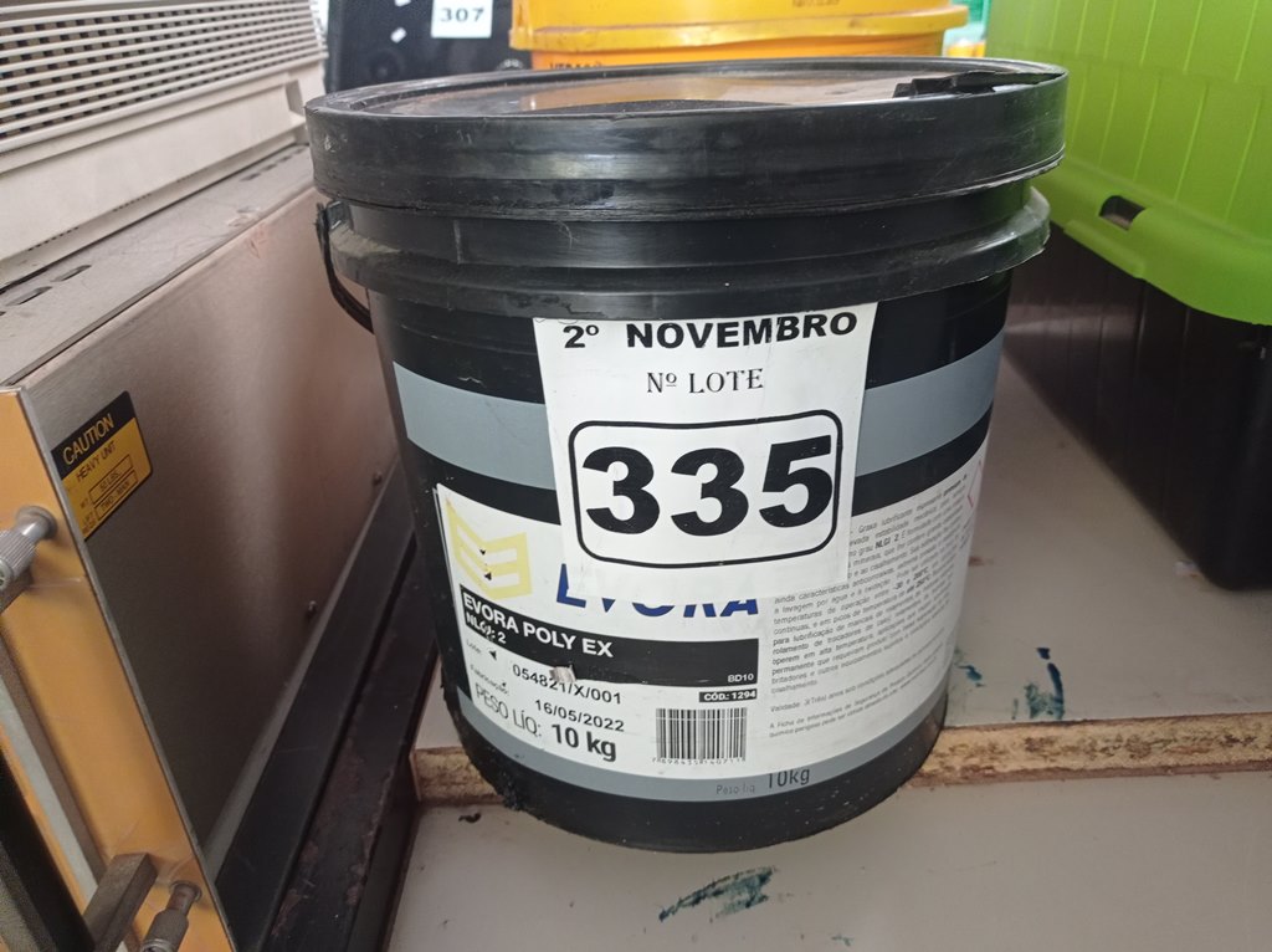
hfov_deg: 63.5
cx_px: 636
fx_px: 1028
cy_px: 476
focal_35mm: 28
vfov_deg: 49.7
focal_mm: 4.7
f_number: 1.79
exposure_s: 1/24
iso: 521
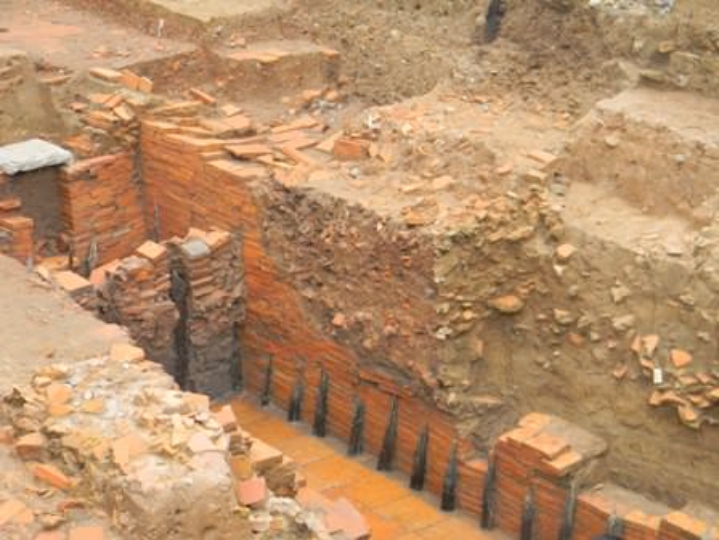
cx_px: 360
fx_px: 1392
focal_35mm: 67
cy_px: 270
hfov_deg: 29.0
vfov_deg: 21.9
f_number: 4.3
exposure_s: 1/22.1
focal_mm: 12.2
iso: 80
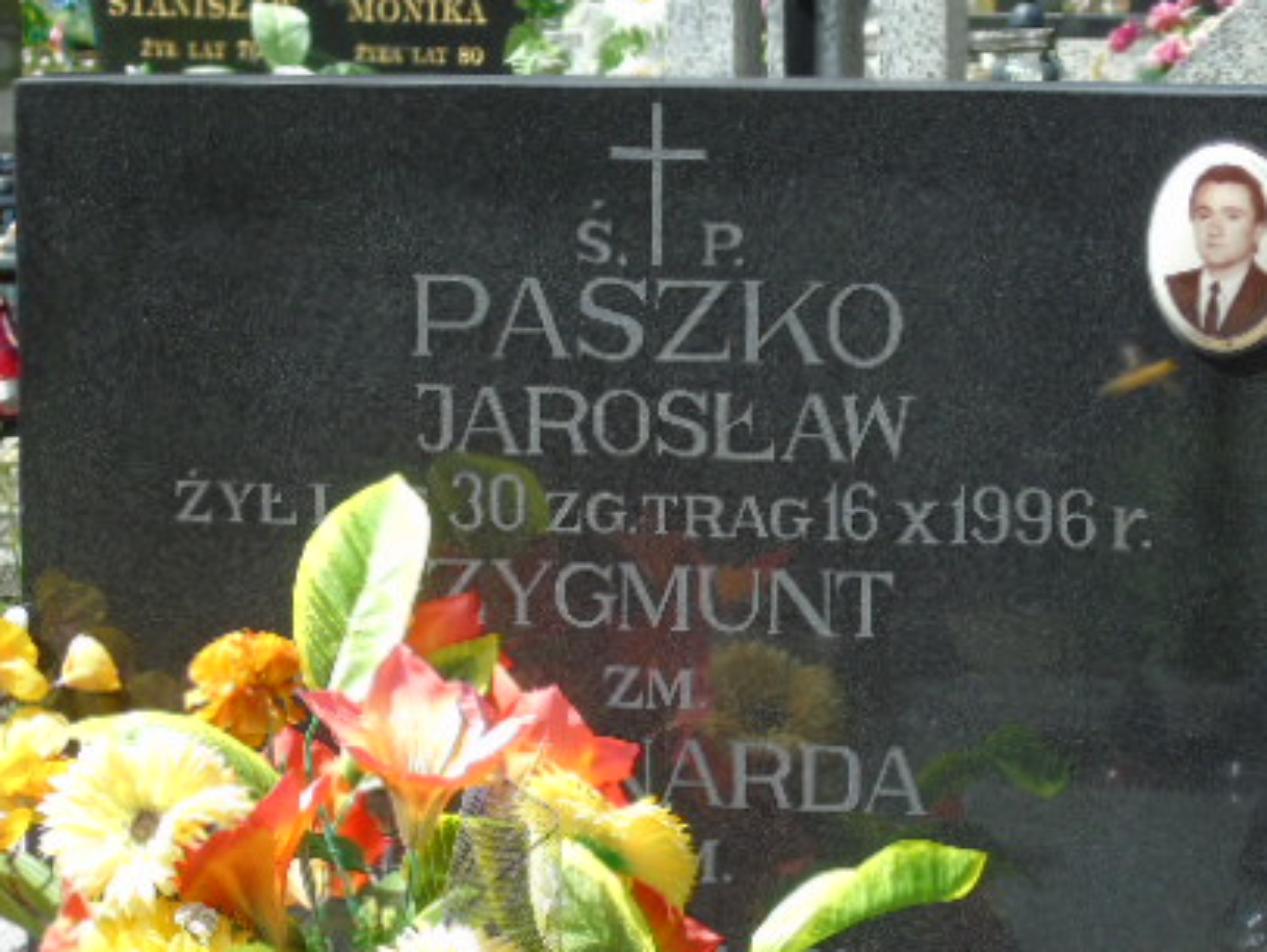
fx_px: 5420
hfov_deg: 13.3
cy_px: 627
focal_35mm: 148
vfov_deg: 10.0
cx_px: 768
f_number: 4.3
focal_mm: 17
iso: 80
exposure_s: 1/320
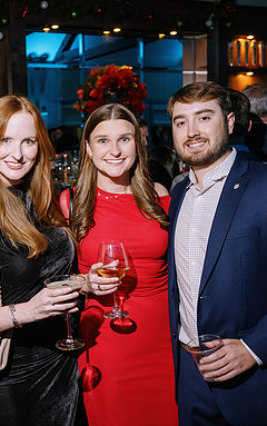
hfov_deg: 23.7
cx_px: 52
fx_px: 628
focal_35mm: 54
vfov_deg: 37.5
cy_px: 212
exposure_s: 1/100
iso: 800
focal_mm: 35
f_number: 4
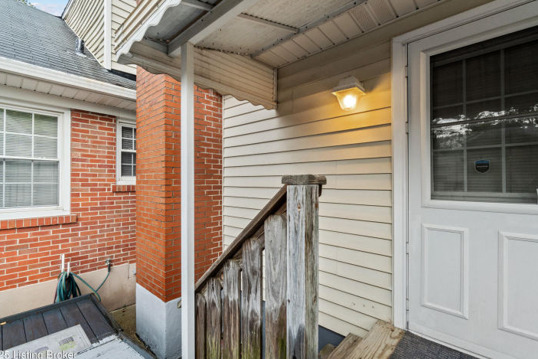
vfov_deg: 73.8
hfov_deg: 96.7
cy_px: 181
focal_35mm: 16
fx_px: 239
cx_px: 264
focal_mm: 10
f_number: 8
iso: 400
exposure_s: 1/30
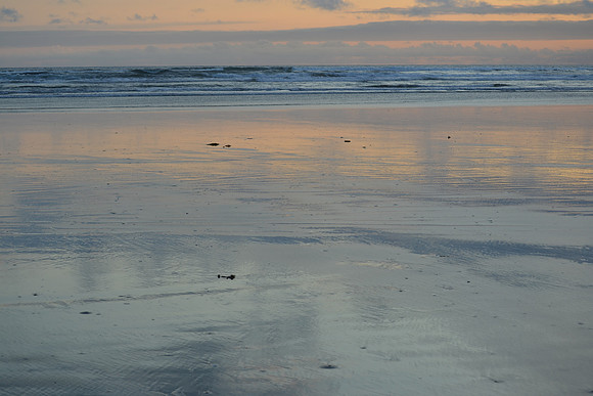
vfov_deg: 16.6
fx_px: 1359
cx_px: 296
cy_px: 198
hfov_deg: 24.6
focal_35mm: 82
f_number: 6.3
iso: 100
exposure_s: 1/160
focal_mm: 55
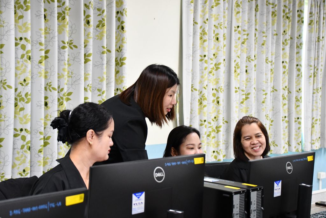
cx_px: 163
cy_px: 109
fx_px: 543
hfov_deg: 33.4
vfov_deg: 22.6
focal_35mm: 60
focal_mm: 40
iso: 3200
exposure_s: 1/100
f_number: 4.2
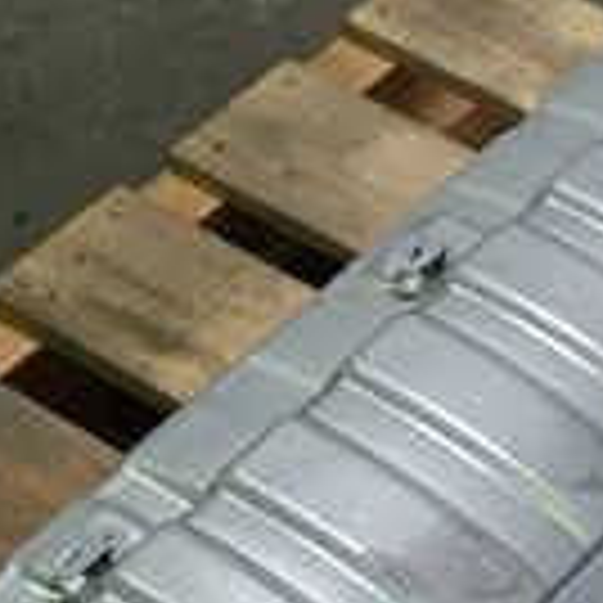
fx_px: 2345
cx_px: 572
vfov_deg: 14.1
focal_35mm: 119
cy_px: 756
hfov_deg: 14.5
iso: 200
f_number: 2.3
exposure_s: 1/60
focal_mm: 5.4
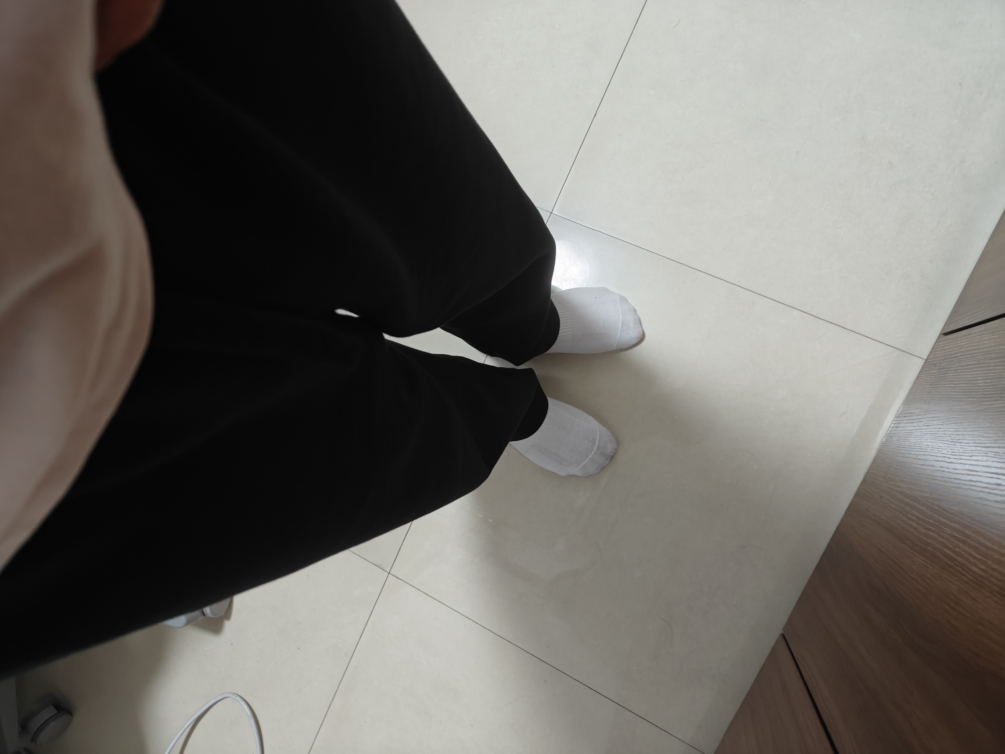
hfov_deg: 71.6
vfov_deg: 56.8
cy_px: 377
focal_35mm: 24
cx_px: 502
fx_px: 697
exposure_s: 1/32
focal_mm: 5.59
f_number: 1.8
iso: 320
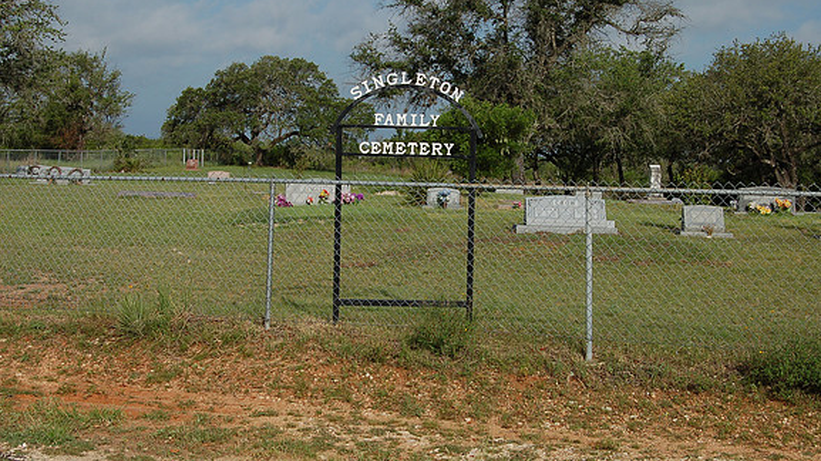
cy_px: 189
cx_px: 410
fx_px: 1306
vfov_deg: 20.0
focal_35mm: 60
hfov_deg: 34.9
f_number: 11
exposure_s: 1/500
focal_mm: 38
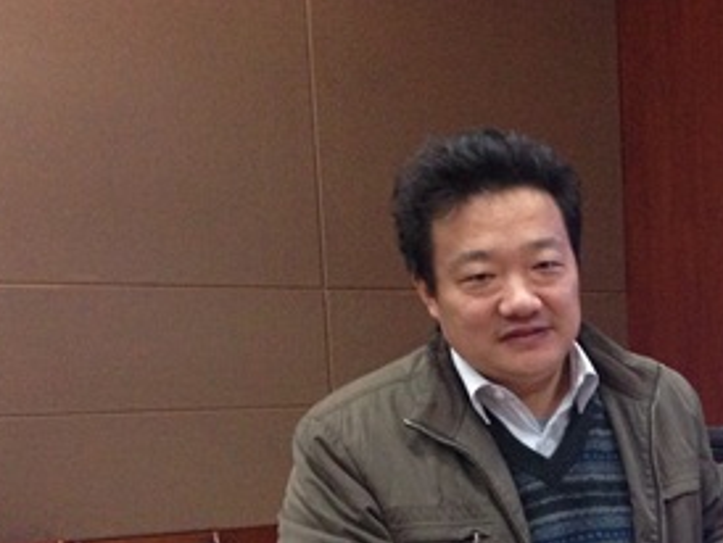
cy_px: 503
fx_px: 1610
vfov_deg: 18.8
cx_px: 807
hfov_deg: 23.6
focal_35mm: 77
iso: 320
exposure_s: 1/20
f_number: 2.4
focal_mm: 4.13
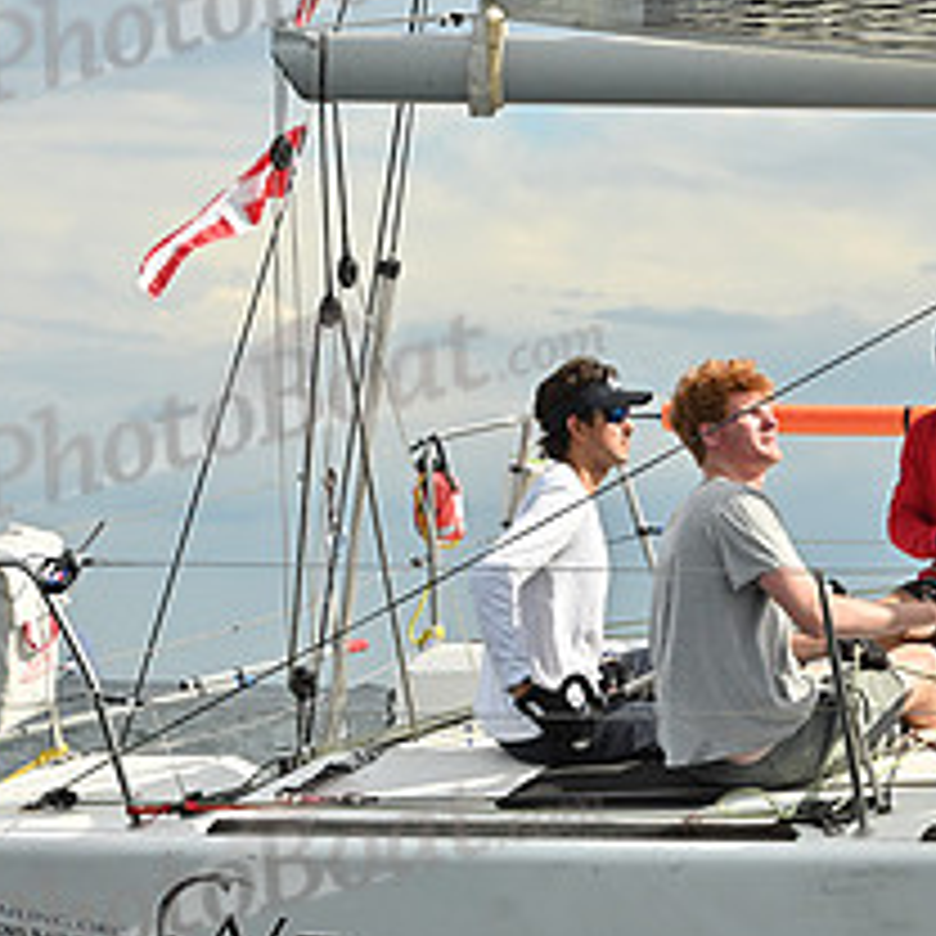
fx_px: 5935
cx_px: 842
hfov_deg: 9.0
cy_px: 574
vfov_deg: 9.0
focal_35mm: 194
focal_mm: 82
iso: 250
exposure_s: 1/800
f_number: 8
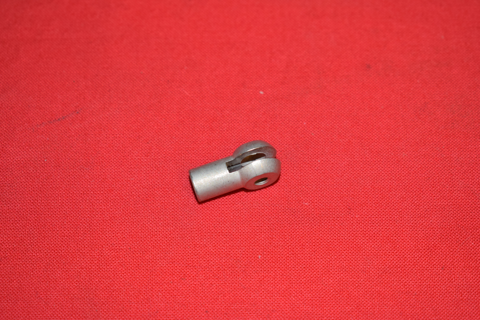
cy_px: 160
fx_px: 1100
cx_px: 240
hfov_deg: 24.6
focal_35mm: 82
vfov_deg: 16.6
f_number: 5.6
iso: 640
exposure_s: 1/100
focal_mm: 55
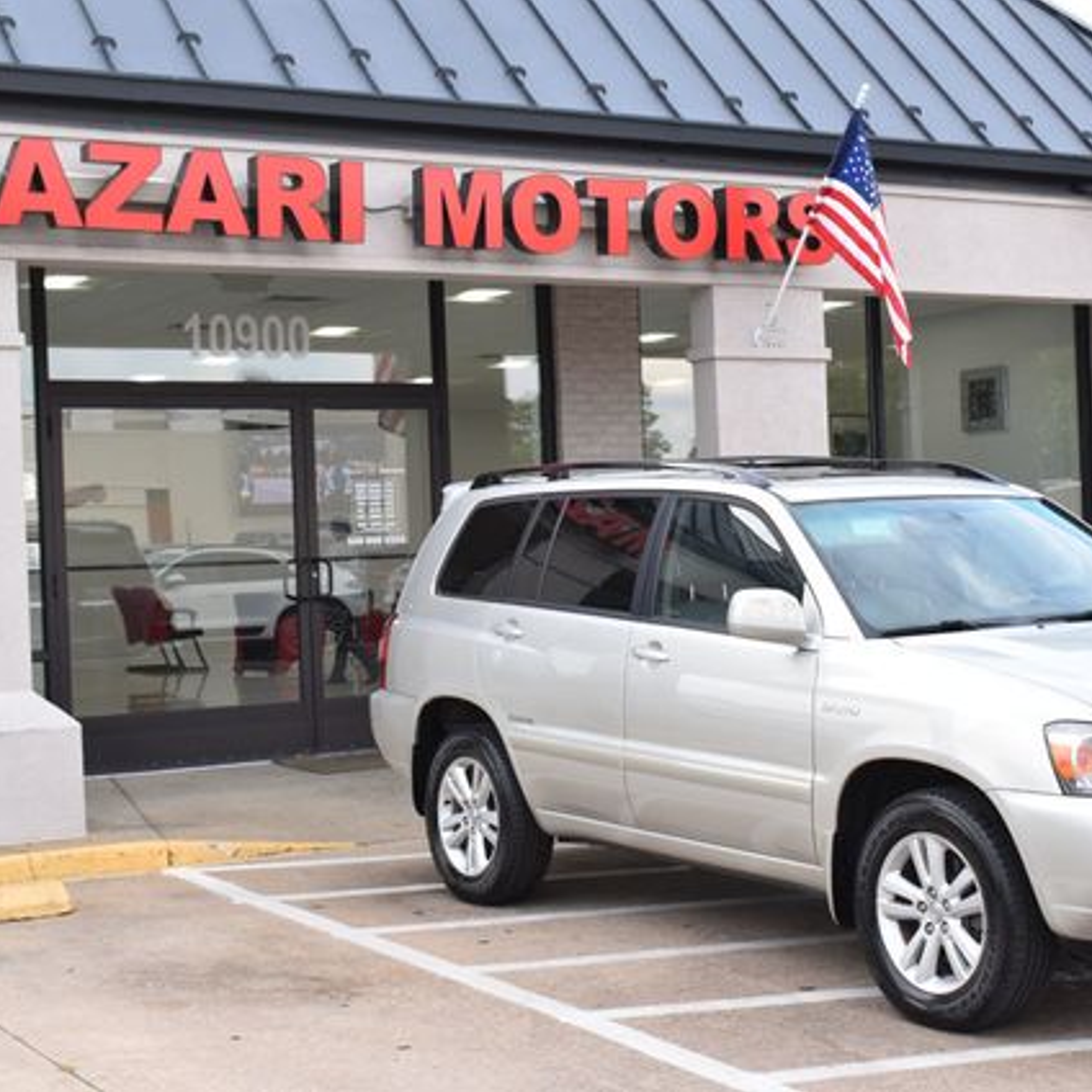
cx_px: 639
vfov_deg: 28.8
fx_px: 2129
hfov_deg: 28.7
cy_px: 546
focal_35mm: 60
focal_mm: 31
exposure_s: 1/125
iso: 400
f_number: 8
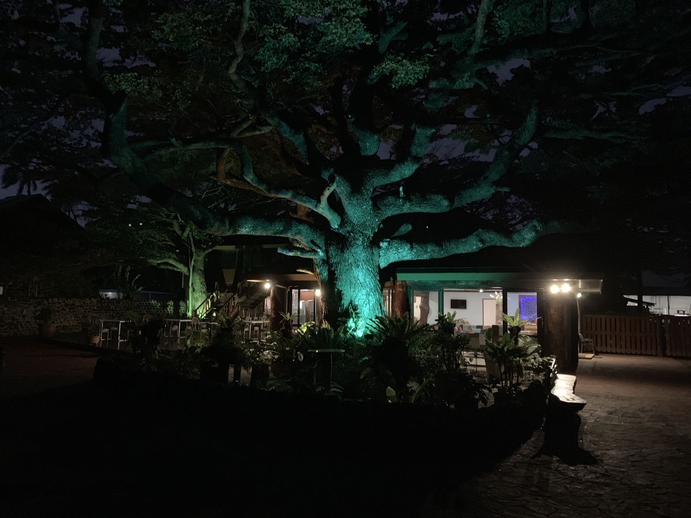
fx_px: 519
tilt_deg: +5.6
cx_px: 346
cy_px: 259
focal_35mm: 26
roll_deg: -1.6
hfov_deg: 67.3
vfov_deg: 53.1
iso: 800
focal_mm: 4.25
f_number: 1.8
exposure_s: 1/15
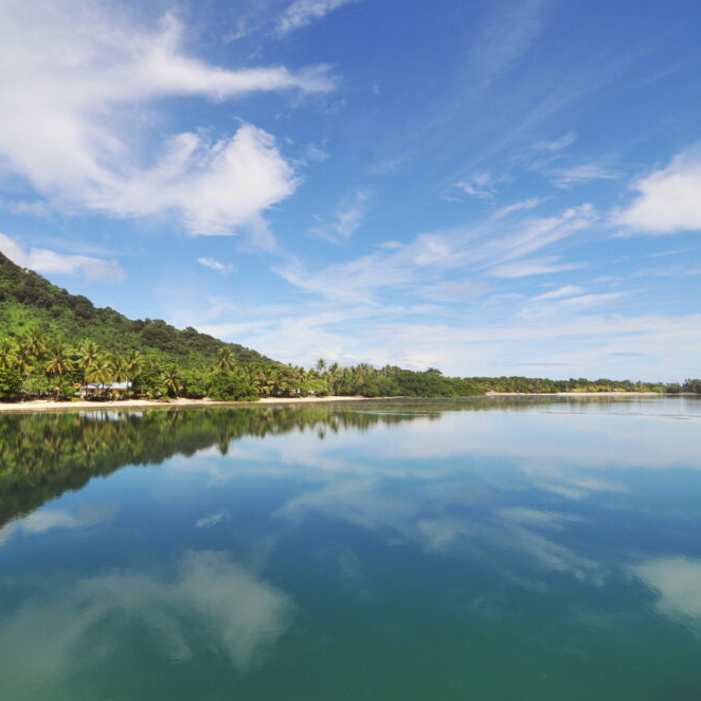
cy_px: 345
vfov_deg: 70.5
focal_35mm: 22
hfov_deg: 69.5
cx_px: 267
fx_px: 496
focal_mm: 11
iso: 200
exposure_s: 1/2000
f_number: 5.6
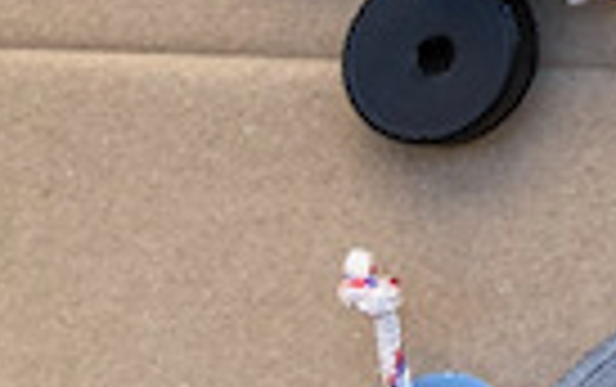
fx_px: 2908
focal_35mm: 173
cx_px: 1619
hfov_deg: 10.1
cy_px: -626
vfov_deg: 7.1
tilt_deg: -74.1
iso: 20
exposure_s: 1/122
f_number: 1.8
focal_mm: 3.99
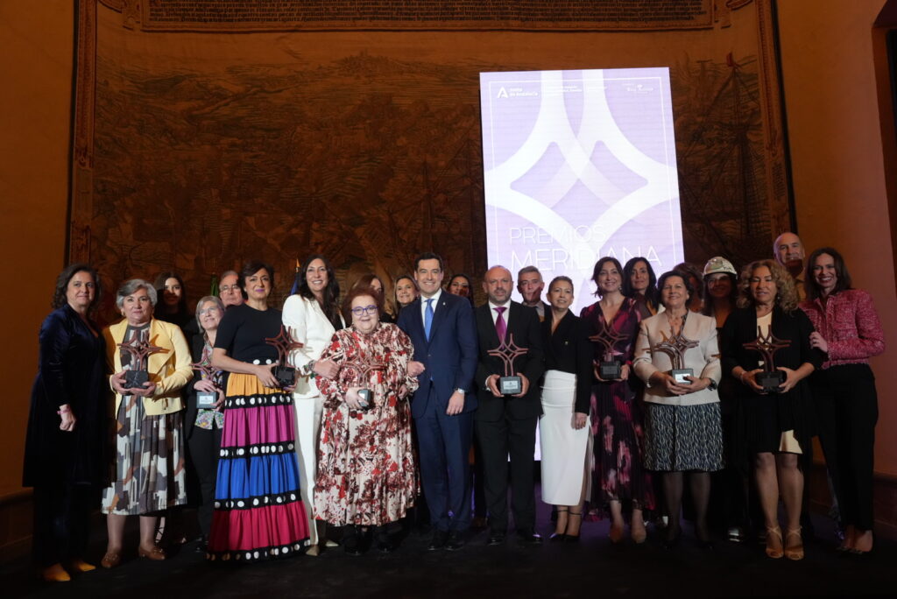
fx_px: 748
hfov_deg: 61.9
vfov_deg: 43.7
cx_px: 448
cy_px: 300
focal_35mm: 30
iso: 4000
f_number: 4.5
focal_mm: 30
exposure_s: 1/320
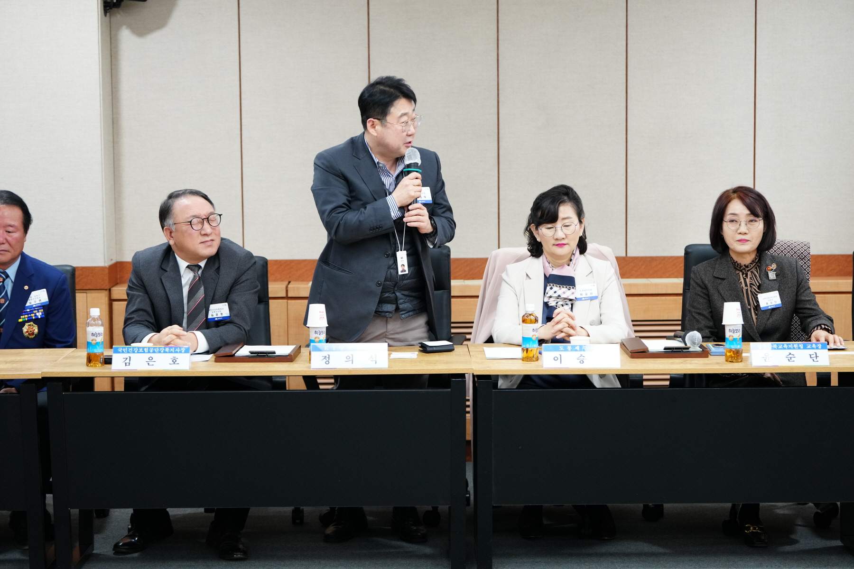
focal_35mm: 70
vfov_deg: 19.5
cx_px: 427
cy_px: 284
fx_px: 1660
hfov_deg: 28.8
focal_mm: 70
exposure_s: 1/200
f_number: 3.2
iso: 2500
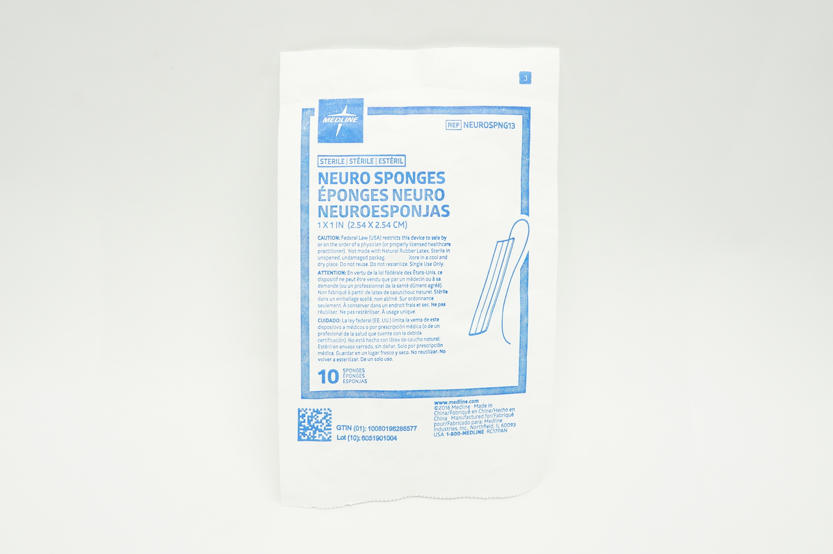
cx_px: 416
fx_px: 832
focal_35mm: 36
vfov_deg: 36.8
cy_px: 277
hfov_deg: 53.2
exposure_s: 1/30
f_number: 8
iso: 400
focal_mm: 24
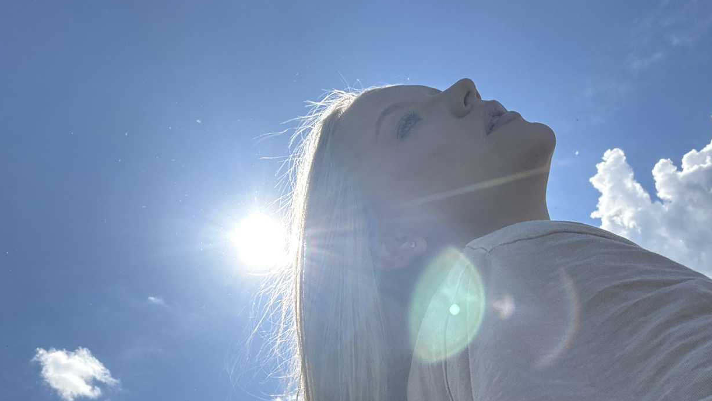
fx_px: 774
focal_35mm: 41
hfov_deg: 49.4
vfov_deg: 28.9
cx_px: 358
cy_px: 264
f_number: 1.9
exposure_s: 1/2558
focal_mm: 2.69
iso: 25
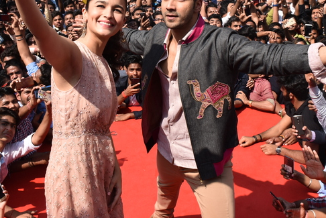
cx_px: 148
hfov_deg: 39.5
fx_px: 453
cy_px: 21
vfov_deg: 26.2
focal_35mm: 50
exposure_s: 1/320
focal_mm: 18
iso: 200
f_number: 9
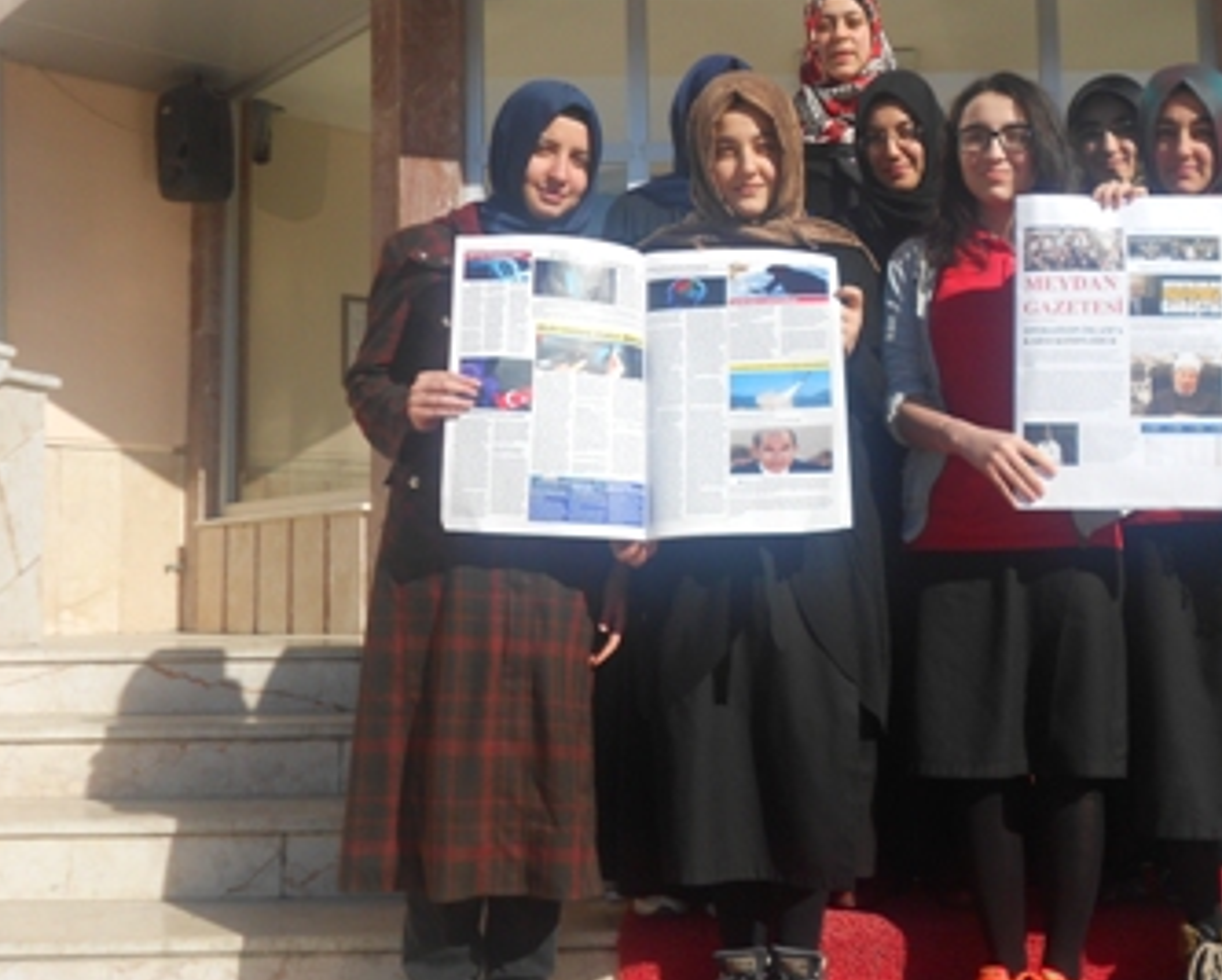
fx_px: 1520
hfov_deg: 43.2
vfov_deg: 35.7
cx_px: 807
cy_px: 488
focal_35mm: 42
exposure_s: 1/1250
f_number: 3.6
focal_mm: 5.8
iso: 80
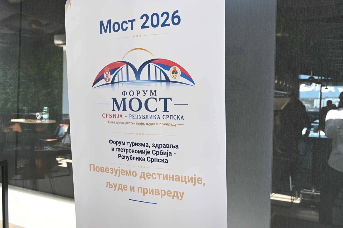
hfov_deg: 53.2
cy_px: 114
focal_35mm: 36
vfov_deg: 36.8
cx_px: 172
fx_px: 343
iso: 500
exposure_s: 1/60
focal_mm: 36
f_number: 5.6
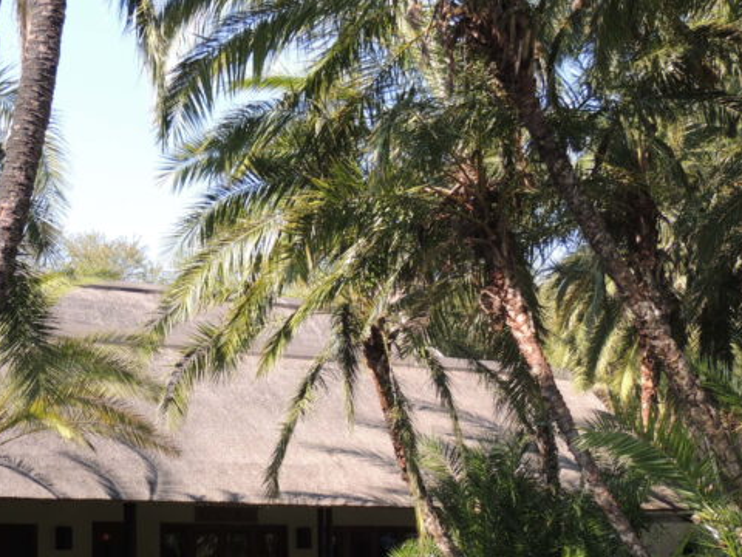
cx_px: 207
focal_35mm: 56
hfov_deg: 33.8
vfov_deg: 25.7
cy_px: 433
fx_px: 1200
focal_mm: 6.2
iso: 100
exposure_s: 1/250
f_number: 3.3
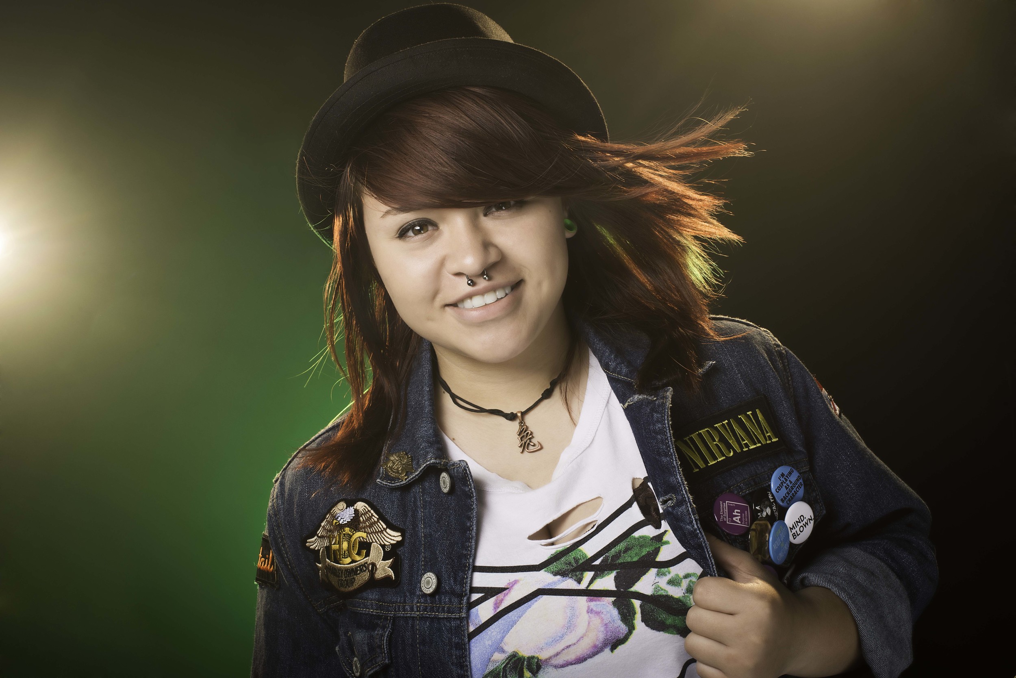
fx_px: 1411
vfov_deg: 27.0
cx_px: 508
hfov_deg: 39.6
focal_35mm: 50
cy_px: 339
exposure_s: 1/200
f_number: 14
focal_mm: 50
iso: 100
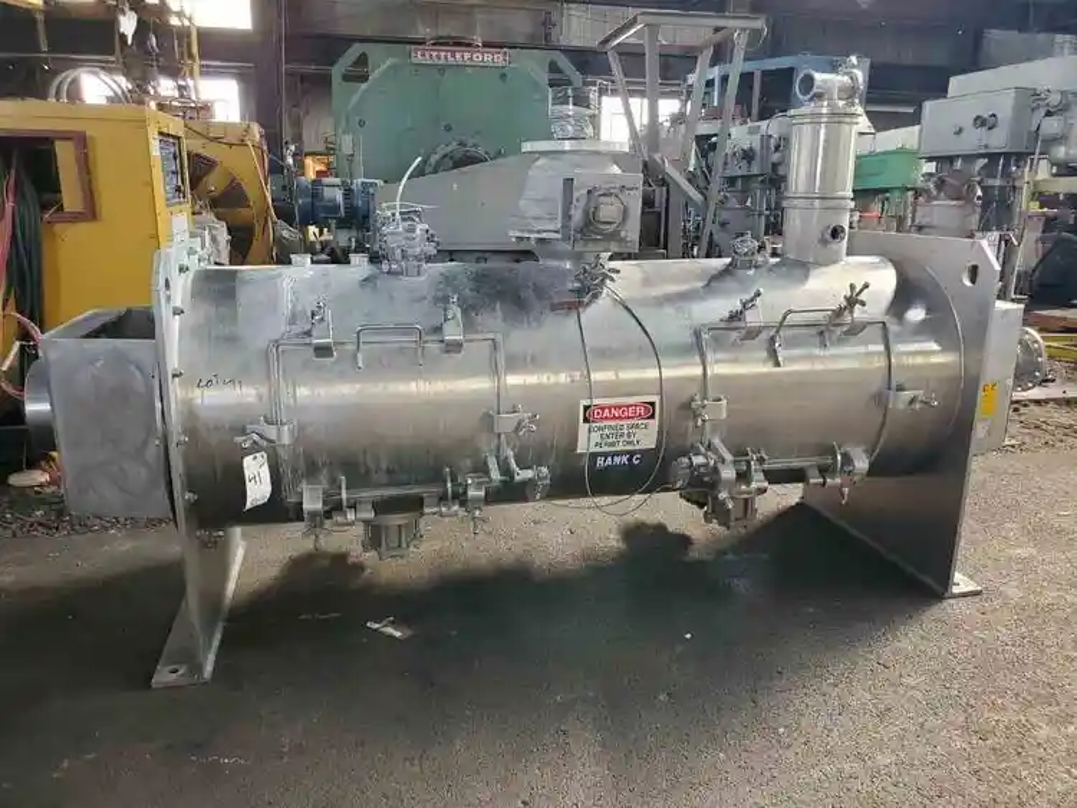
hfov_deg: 67.3
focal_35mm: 26
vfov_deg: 53.1
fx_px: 809
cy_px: 404
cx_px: 538
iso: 250
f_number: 2.4
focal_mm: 4.3
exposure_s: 1/39
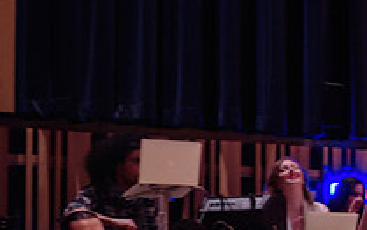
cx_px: 467
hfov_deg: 14.8
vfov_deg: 9.7
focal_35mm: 135
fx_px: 1351
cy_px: 222
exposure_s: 1/125
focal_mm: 37
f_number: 3.2
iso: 1000
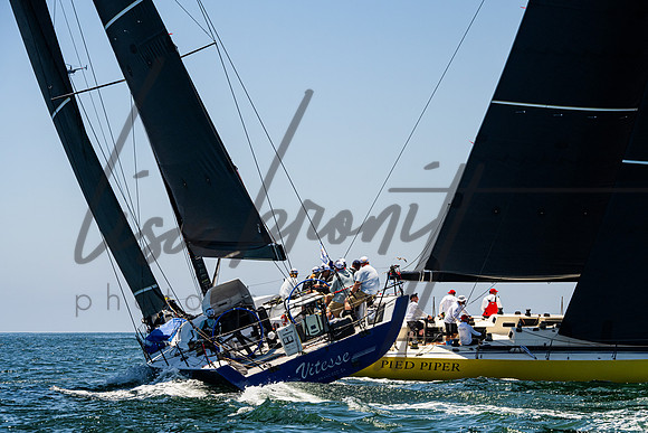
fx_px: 2233
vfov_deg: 11.1
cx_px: 364
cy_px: 249
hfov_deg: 16.5
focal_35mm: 124
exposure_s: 1/2500
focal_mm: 105
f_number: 8
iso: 500
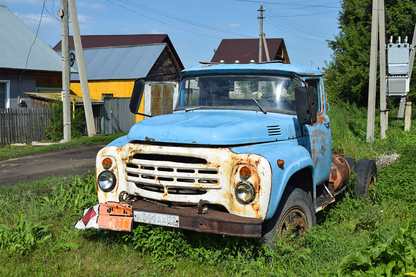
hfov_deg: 45.0
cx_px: 208
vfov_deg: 30.8
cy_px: 138
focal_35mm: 44
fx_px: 503
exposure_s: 1/1250
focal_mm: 29
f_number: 7.1
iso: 200
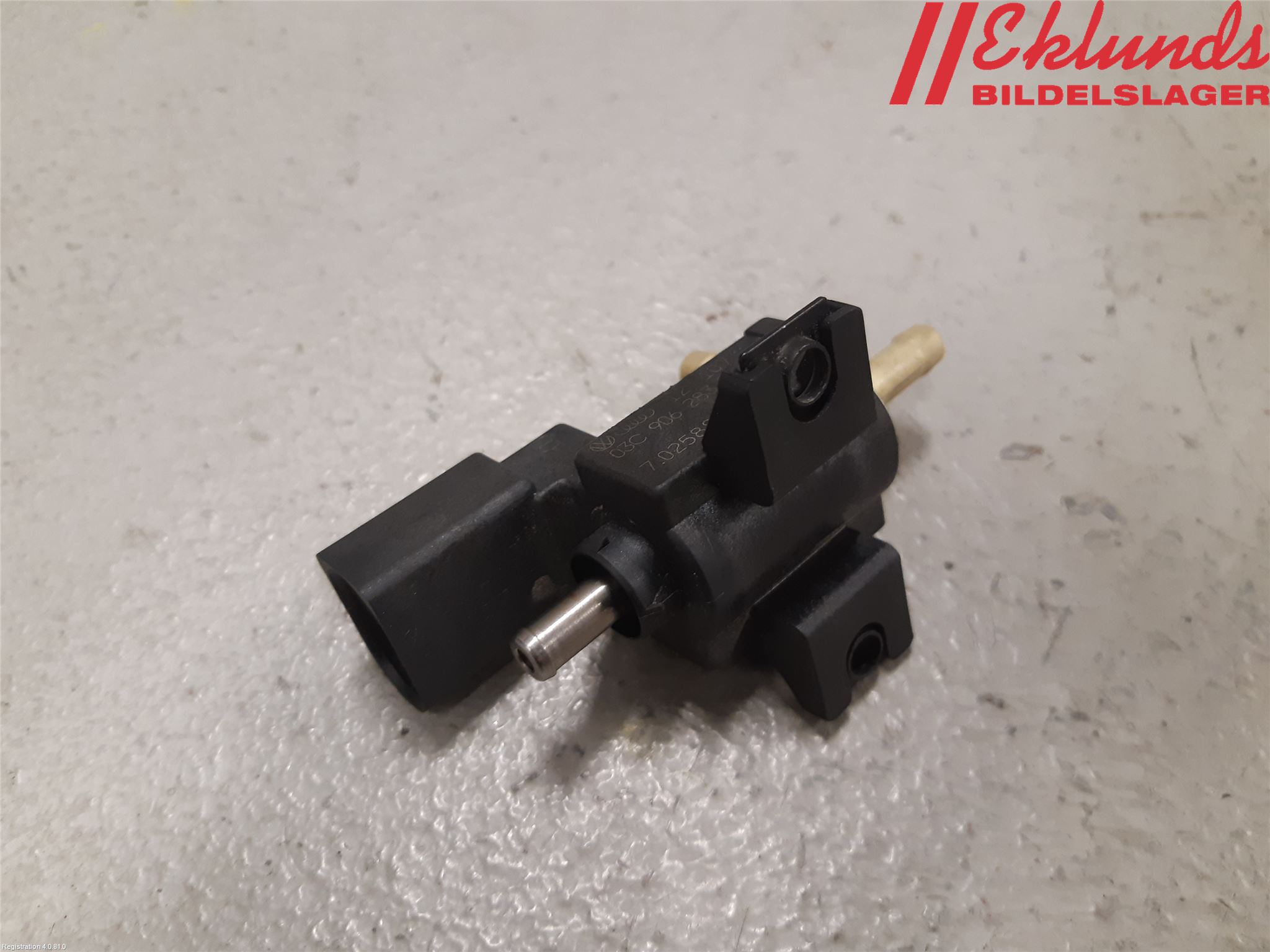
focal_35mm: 26
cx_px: 635
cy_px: 476
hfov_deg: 67.3
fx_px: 954
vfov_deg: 53.1
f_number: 1.7
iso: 160
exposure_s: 1/50
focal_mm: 3.93
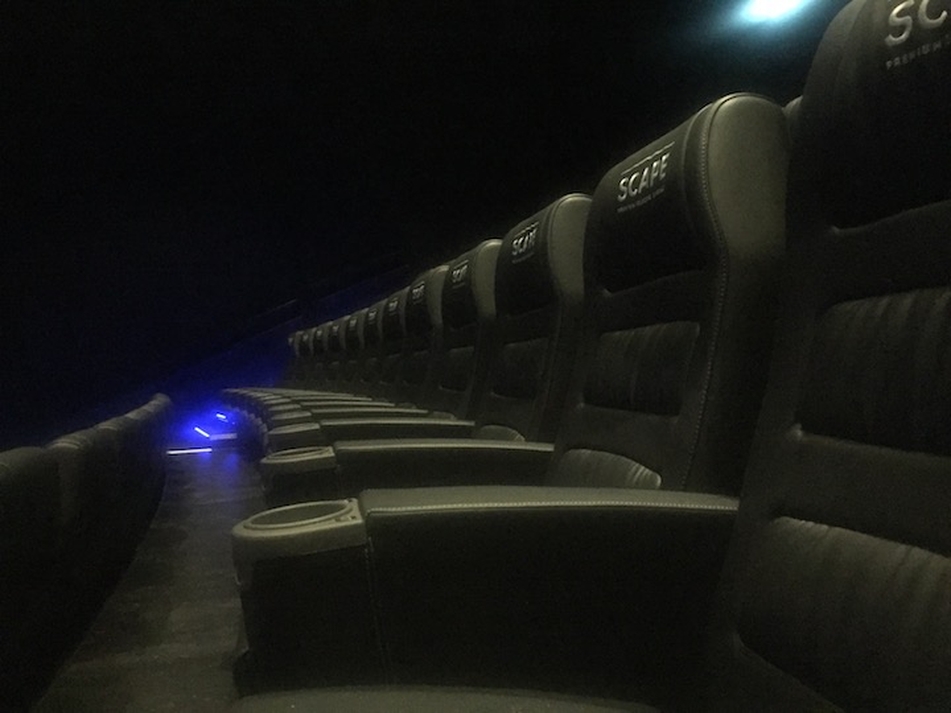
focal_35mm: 29
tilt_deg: -0.4
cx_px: 476
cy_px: 356
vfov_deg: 48.2
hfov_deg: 61.7
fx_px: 797
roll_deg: +3.2
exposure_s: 1/17
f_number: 2.2
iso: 2000
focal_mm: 4.15
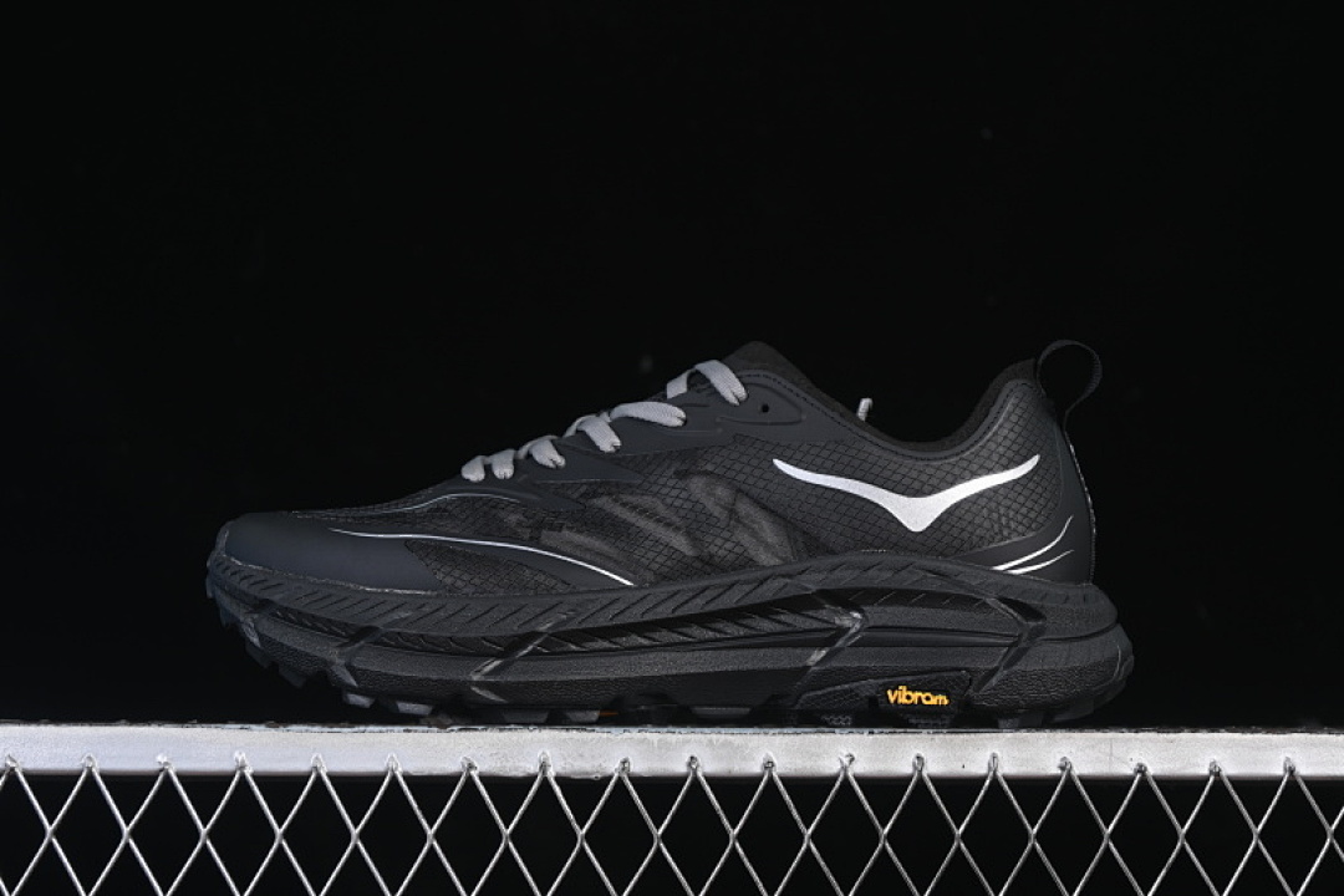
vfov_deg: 18.2
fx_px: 2800
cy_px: 448
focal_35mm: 75
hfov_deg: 27.0
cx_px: 672
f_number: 6.3
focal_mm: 50
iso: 160
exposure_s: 1/50
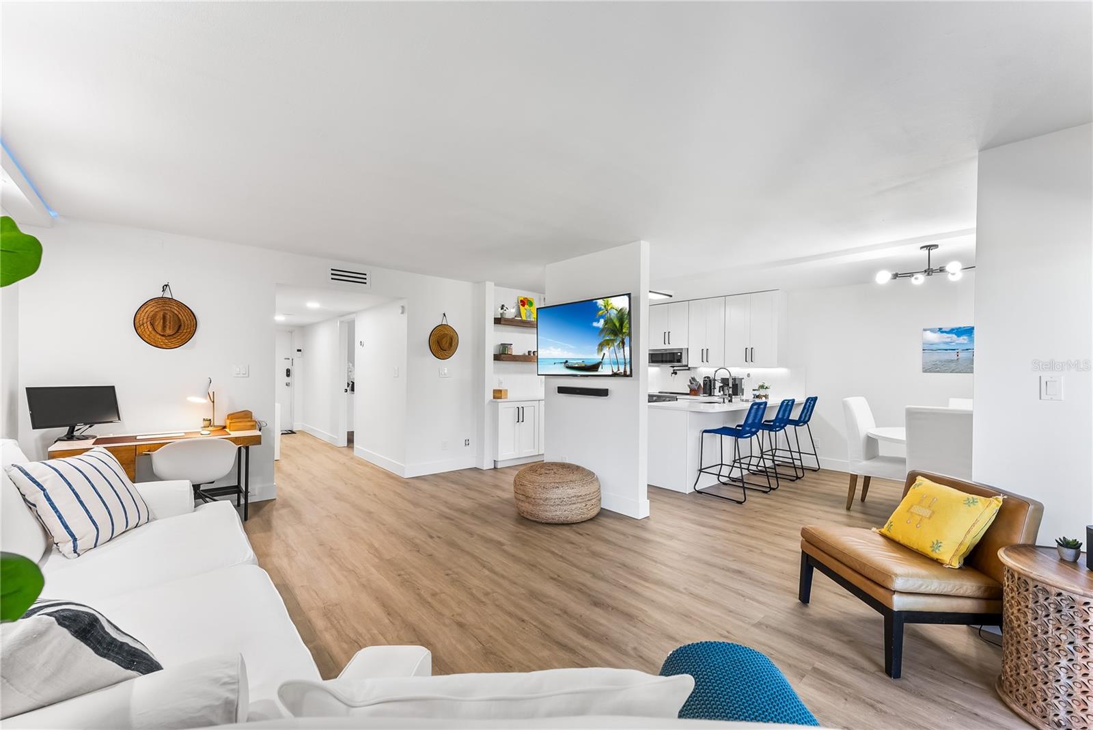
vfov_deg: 81.3
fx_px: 425
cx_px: 546
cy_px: 365
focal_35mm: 14
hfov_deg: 104.2
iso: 250
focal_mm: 14
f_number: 9
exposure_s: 3.2
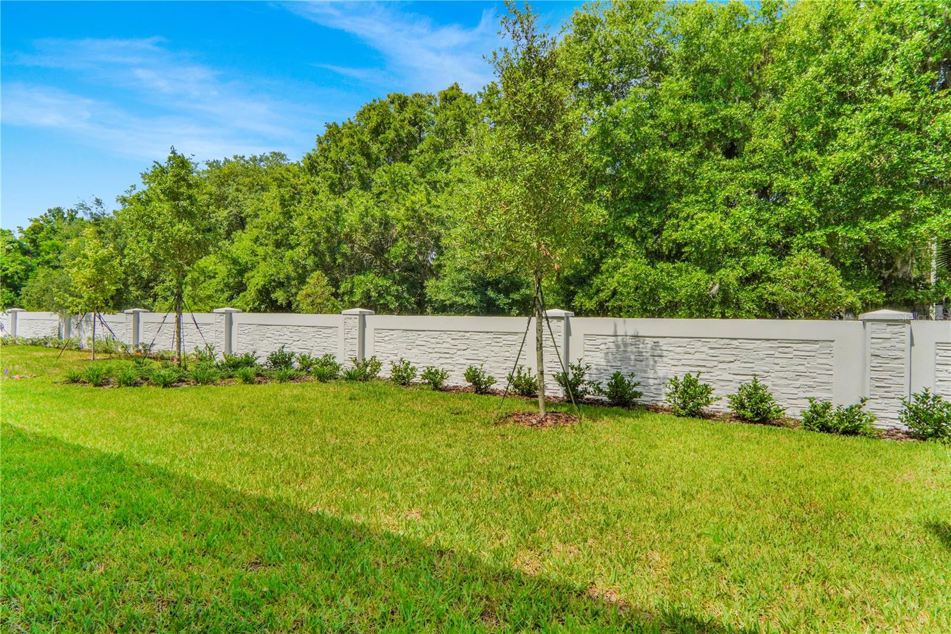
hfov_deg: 90.0
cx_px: 476
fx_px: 475
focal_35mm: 18
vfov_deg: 67.4
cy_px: 317
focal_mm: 12
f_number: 8
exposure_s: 1/800
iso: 640
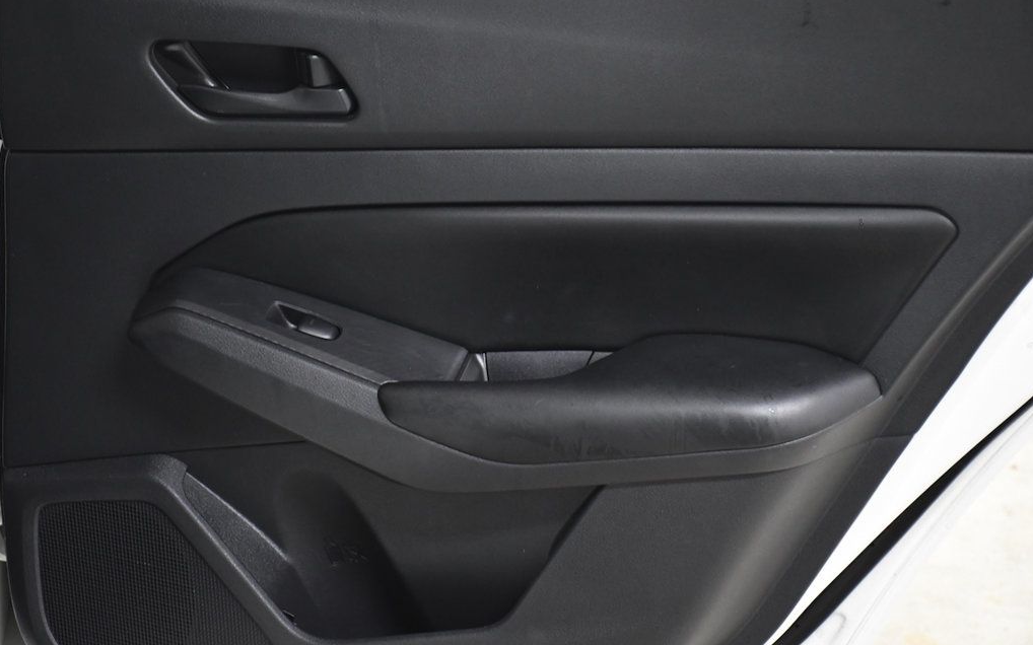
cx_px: 516
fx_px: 2252
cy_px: 310
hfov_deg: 25.8
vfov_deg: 16.3
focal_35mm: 80
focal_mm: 52
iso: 2500
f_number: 4.8
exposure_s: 1/125
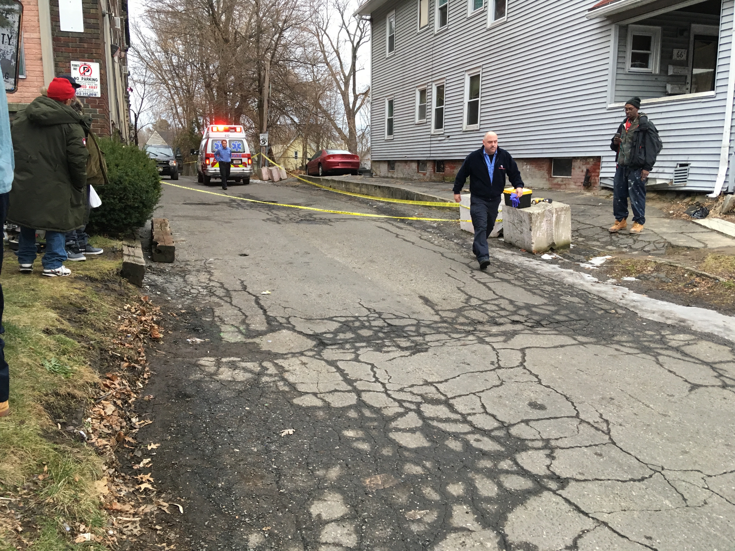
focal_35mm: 29
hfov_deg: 61.7
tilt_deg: -9.5
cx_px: 368
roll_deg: +1.1
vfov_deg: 48.2
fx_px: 616
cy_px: 276
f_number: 2.2
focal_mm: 4.15
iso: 40
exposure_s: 1/30
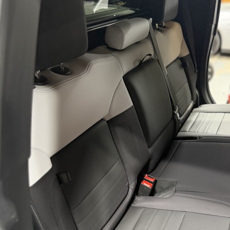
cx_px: 147
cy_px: 103
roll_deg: -5.2
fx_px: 286
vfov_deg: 43.8
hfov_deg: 43.4
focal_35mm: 38
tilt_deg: -24.7
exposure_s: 1/60
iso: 400
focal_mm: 6.76
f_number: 1.78
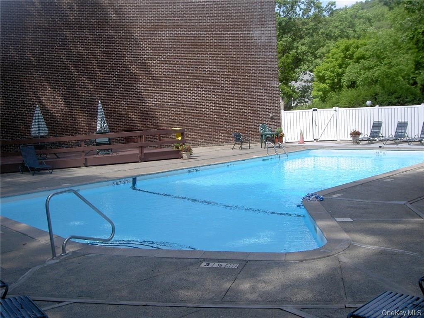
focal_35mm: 39
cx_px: 212
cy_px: 159
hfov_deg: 47.9
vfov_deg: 36.8
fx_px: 478
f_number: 4.7
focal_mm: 8
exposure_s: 1/250
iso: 100
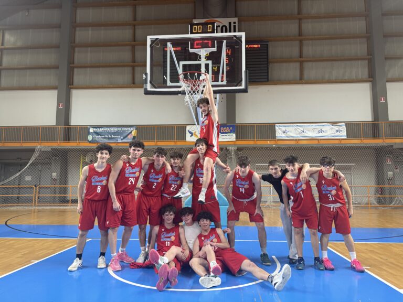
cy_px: 151
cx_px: 202
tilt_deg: +5.6
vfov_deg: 56.8
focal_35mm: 24
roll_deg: +0.9
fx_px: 279
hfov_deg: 71.6
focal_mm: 6.76
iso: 200
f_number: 1.78
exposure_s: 1/121
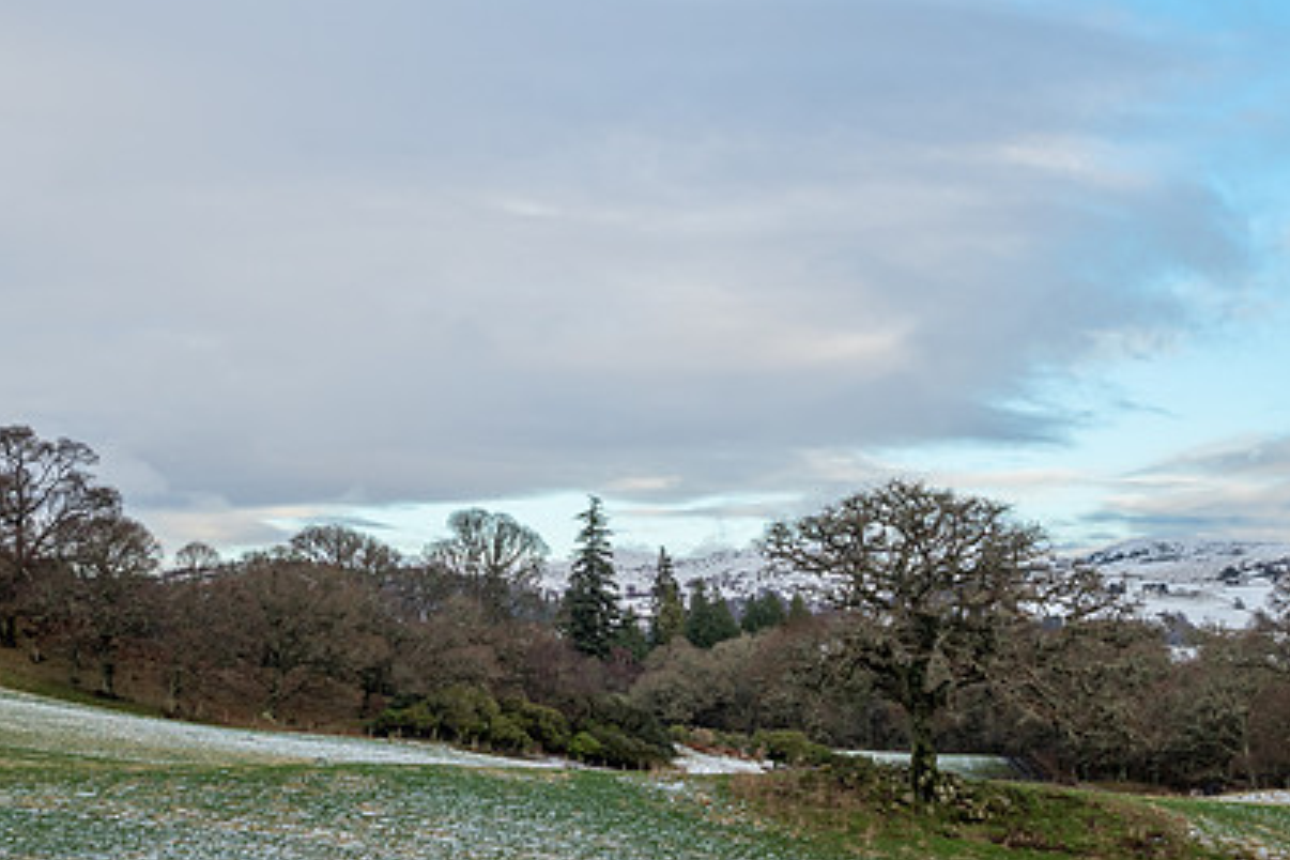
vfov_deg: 20.6
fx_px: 2365
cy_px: 367
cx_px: 716
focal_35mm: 66
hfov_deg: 30.5
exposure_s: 1/200
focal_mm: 22
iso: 200
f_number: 7.1
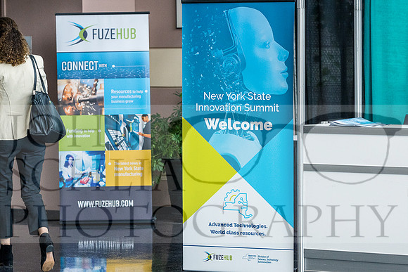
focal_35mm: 169
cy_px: 136
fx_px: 1916
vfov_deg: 8.1
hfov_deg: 12.2
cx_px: 206
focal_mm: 111
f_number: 3.5
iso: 3200
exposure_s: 1/400
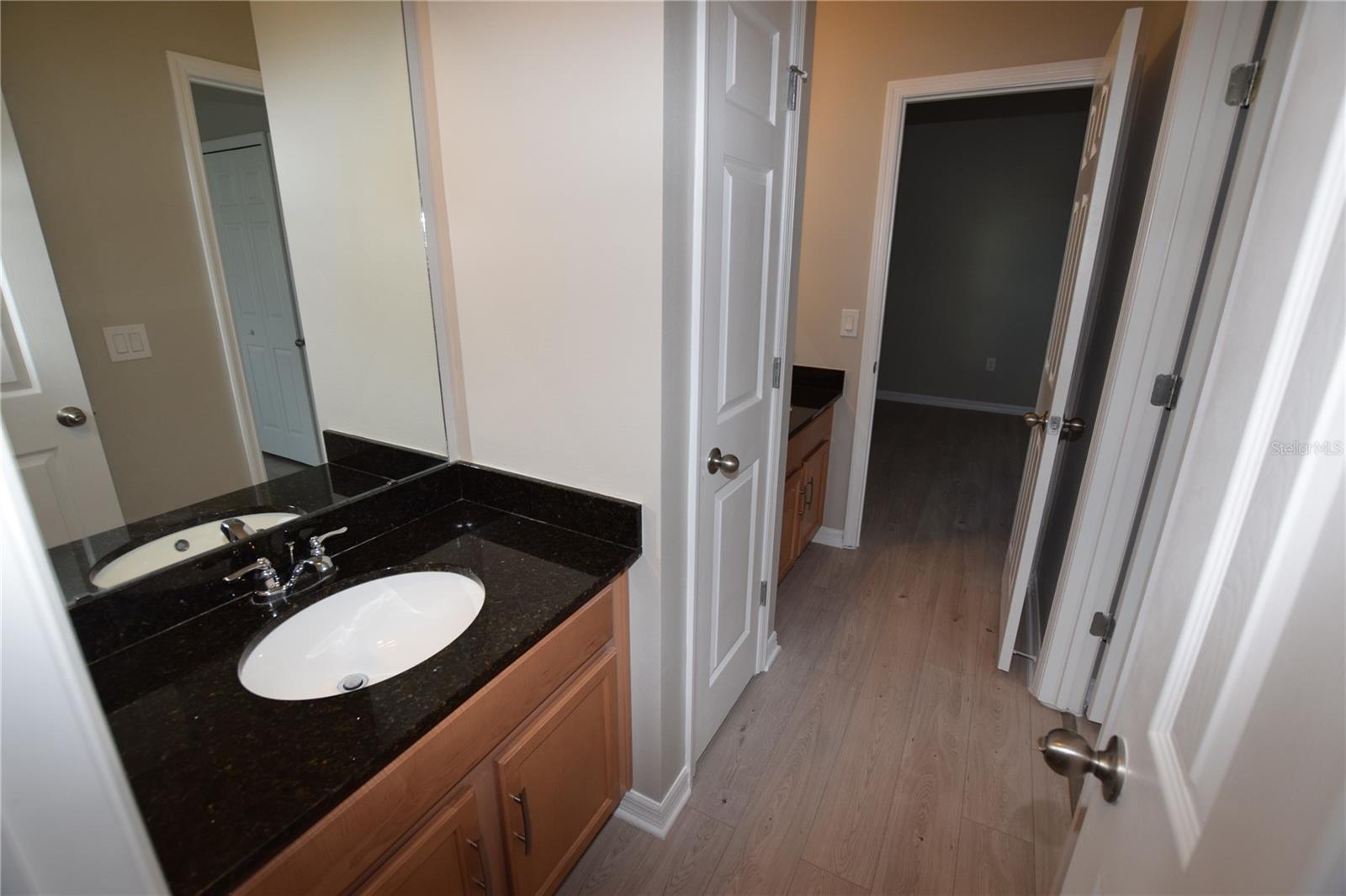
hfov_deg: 100.4
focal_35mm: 15
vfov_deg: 77.3
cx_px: 673
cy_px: 448
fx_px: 561
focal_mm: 10
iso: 500
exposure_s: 1/100
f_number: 5
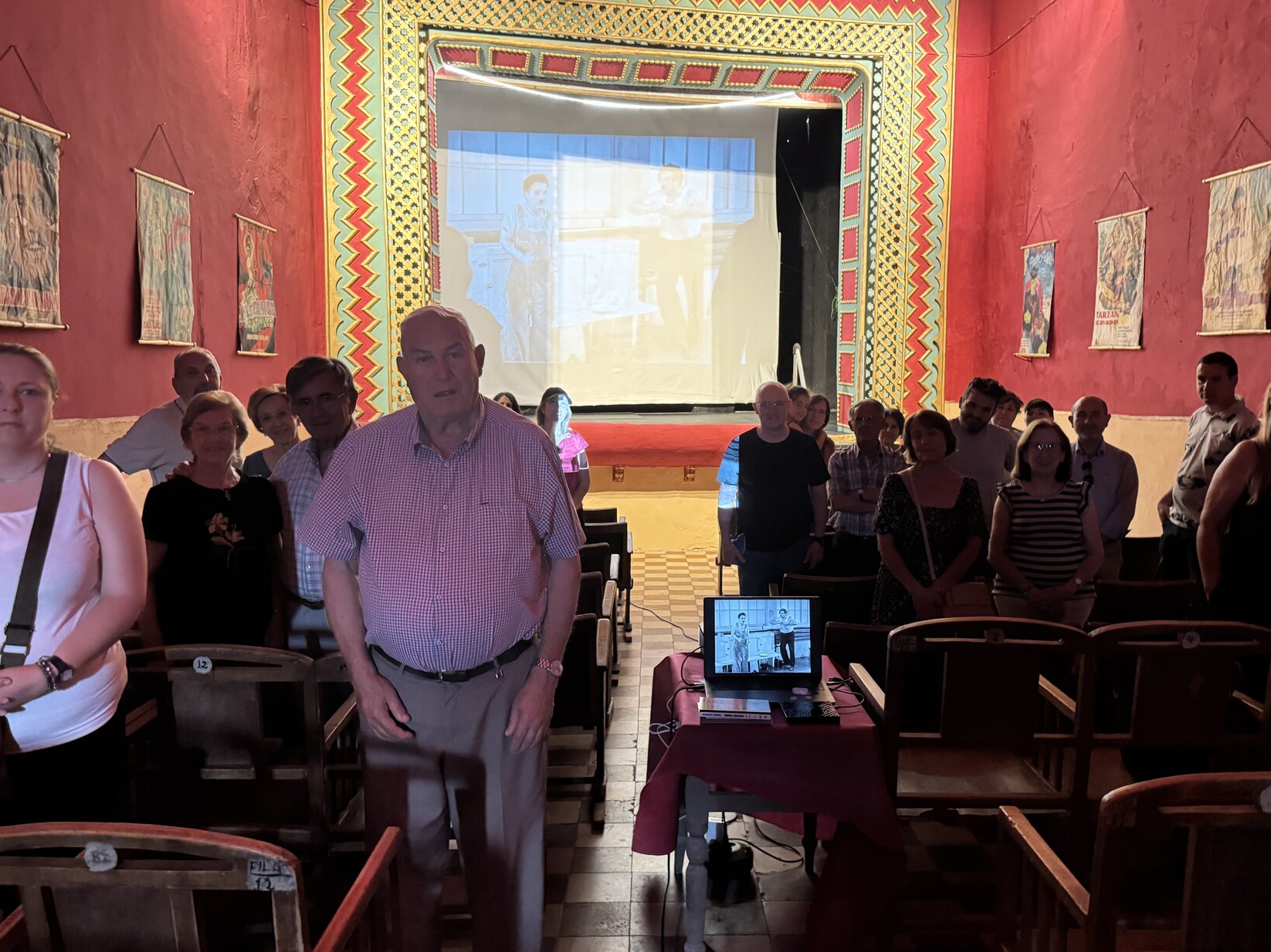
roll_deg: -0.4
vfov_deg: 49.7
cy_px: 445
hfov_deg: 63.4
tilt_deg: -3.6
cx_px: 681
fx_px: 1028
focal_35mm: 28
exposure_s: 1/30
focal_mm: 6.76
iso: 800
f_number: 1.78
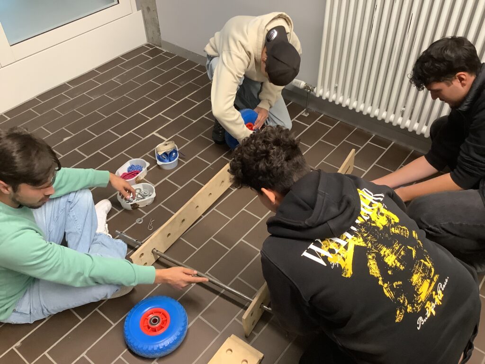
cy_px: 182
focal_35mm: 31
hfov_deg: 58.4
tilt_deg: -43.9
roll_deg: +2.0
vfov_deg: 45.4
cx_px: 242
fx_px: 434
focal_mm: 3.3
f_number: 2.4
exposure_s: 1/60
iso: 320
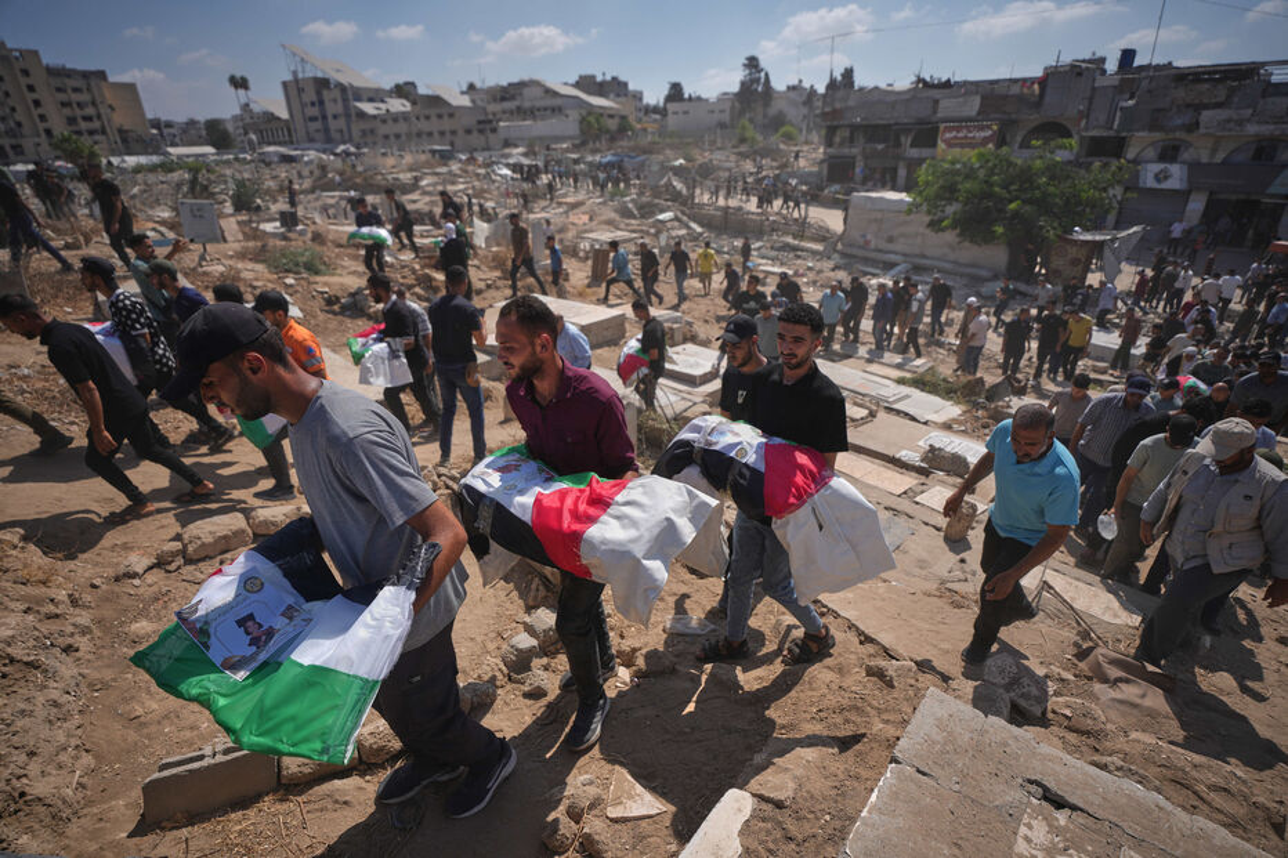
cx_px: 644
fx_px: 572
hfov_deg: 96.7
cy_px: 429
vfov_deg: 73.7
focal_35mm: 16
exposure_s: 1/2500
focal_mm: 16
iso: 80
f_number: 2.8
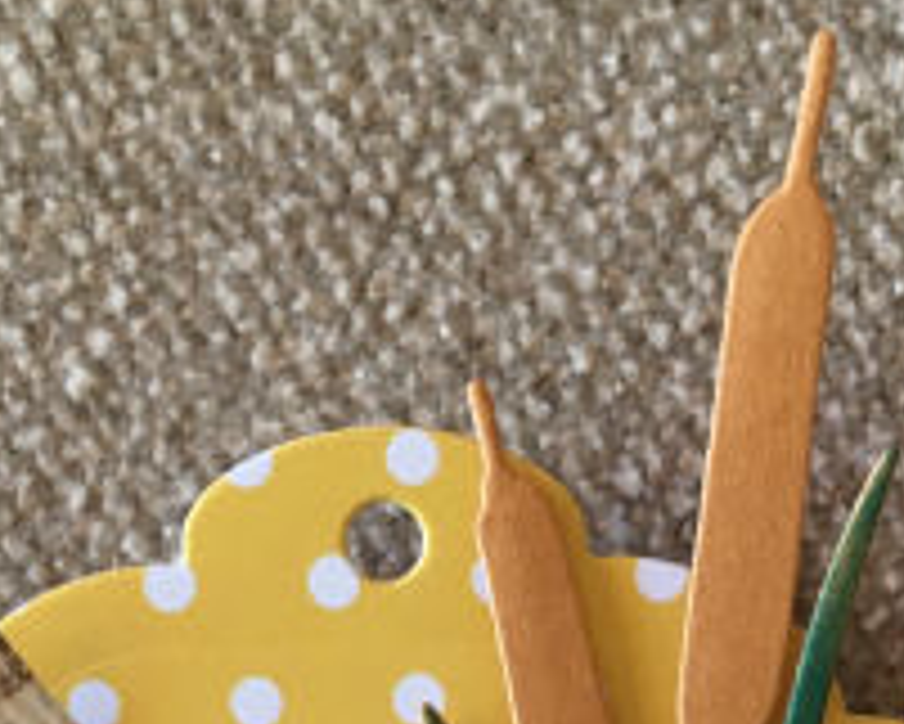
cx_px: 479
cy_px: 1221
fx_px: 2382
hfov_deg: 21.5
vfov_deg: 15.4
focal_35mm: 89
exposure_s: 1/33
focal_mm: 4.15
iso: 64
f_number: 2.2
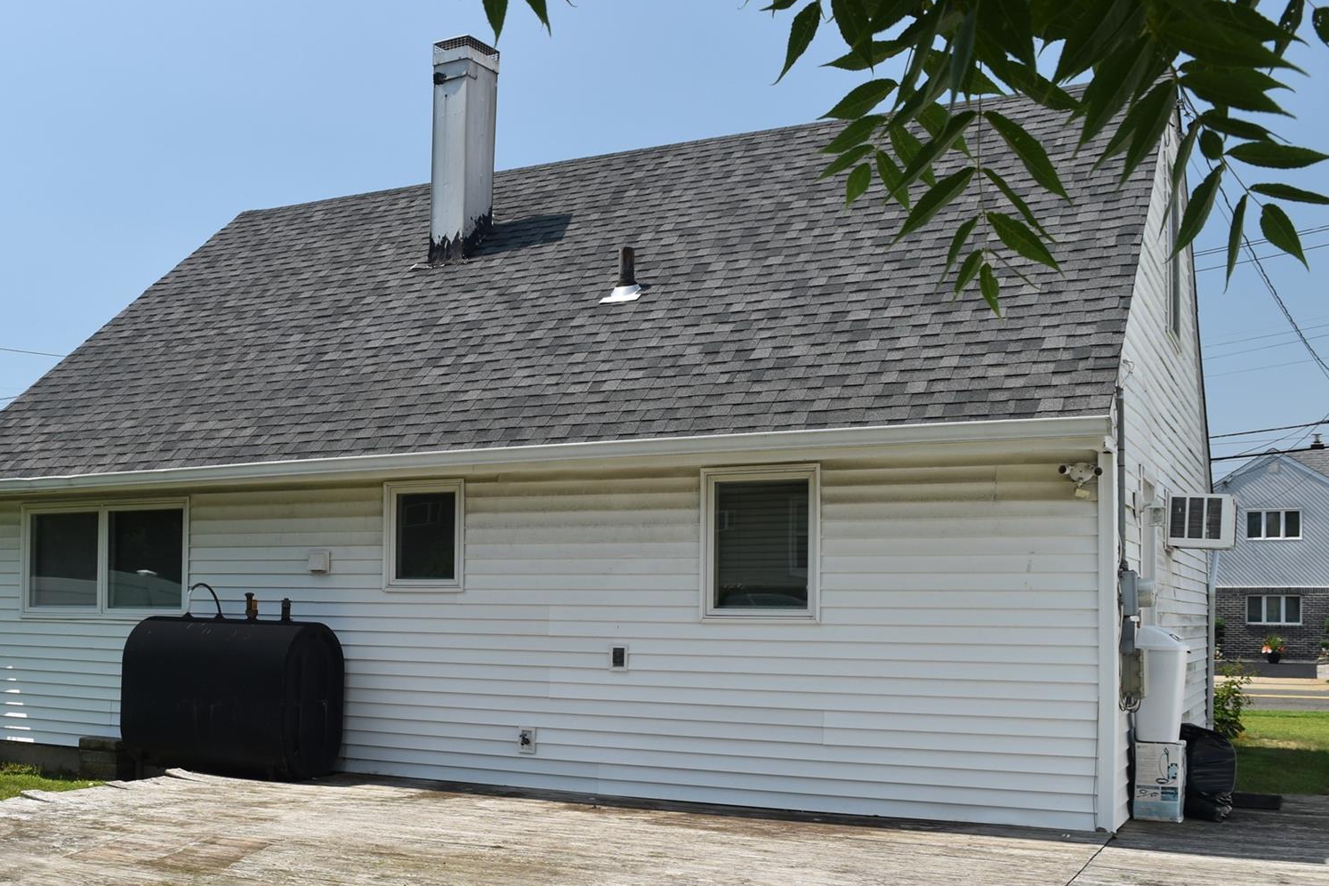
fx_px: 1366
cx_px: 464
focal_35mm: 37
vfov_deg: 35.6
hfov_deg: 51.1
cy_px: 580
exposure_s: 1/250
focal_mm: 18
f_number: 8
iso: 200
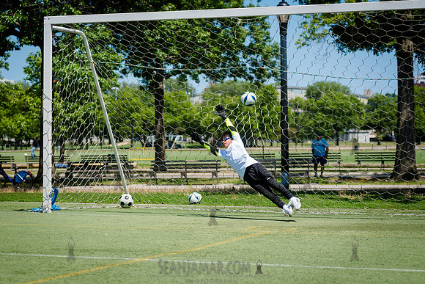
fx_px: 1098
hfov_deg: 21.9
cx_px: 188
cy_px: 144
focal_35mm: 93
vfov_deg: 14.7
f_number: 4
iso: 200
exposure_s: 1/1600
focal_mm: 80
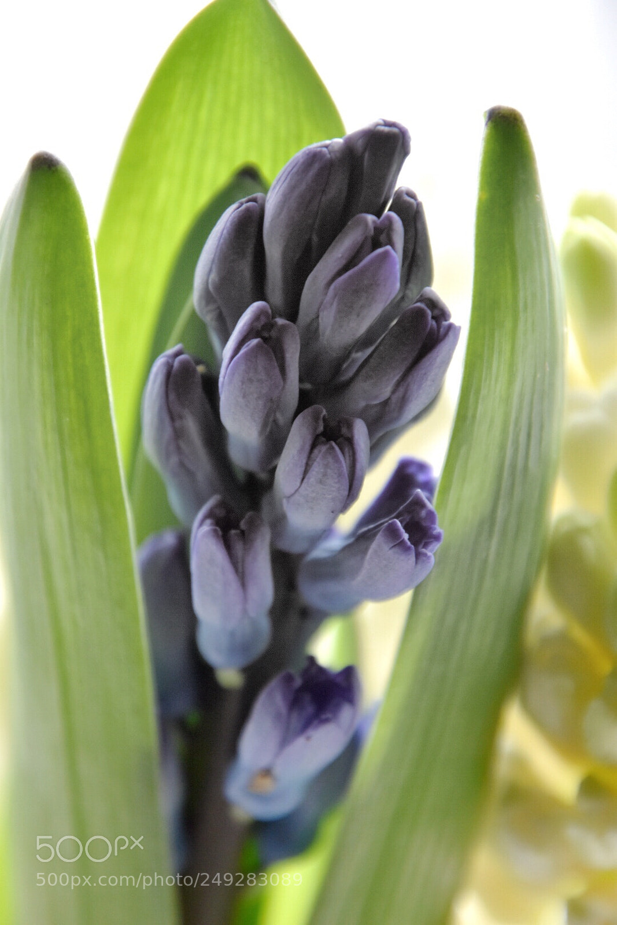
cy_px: 462
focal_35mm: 600
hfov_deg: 2.3
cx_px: 308
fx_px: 15420
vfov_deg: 3.4
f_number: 6.3
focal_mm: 400
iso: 1000
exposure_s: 1/125
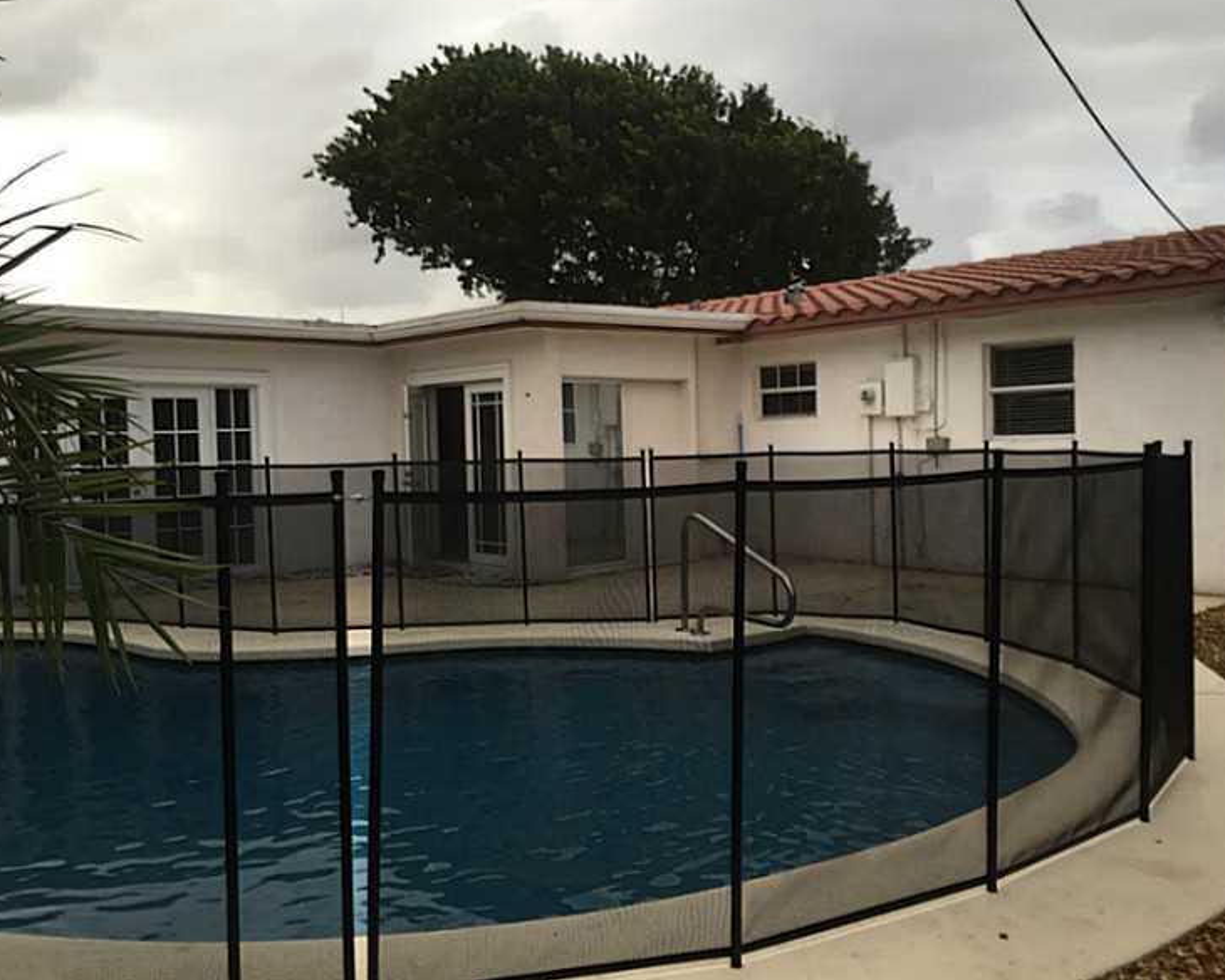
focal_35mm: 31
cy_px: 478
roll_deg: +0.8
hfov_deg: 57.2
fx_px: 1124
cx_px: 633
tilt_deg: -0.9
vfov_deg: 47.1
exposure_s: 1/842
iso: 32
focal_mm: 4.15
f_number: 2.2
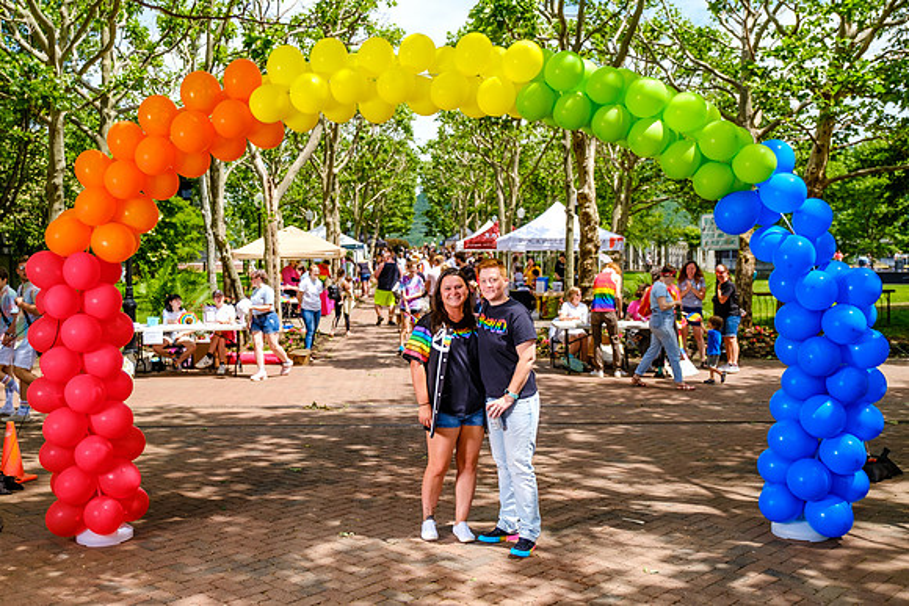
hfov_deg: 53.2
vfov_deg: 37.0
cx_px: 415
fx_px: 906
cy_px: 284
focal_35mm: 36
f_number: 2.8
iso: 400
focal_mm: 22
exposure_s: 1/2700
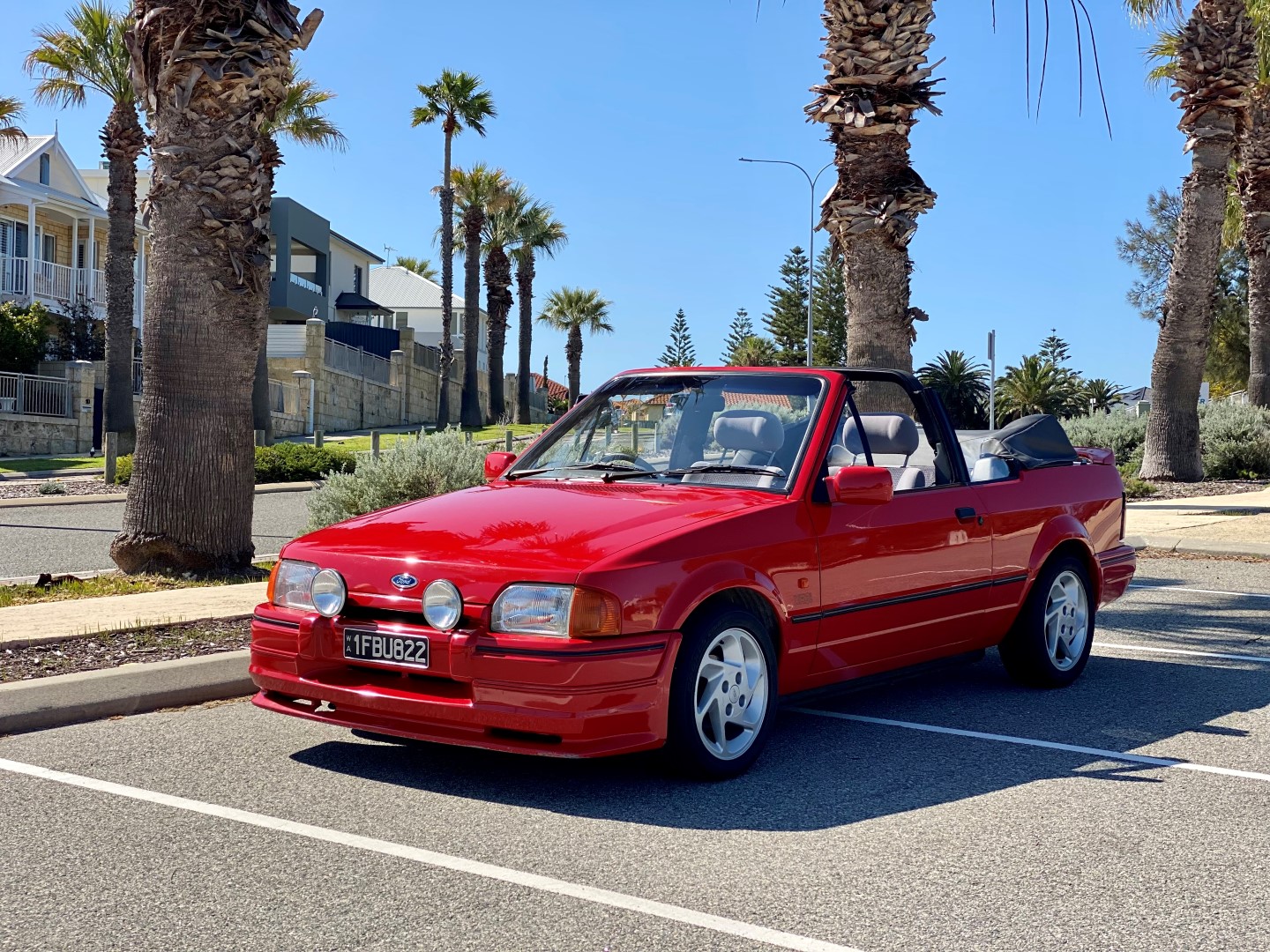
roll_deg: -1.0
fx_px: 1908
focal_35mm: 52
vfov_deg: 28.0
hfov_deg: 36.8
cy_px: 476
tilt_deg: +1.9
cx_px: 635
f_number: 2
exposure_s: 1/1453
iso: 20
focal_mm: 6
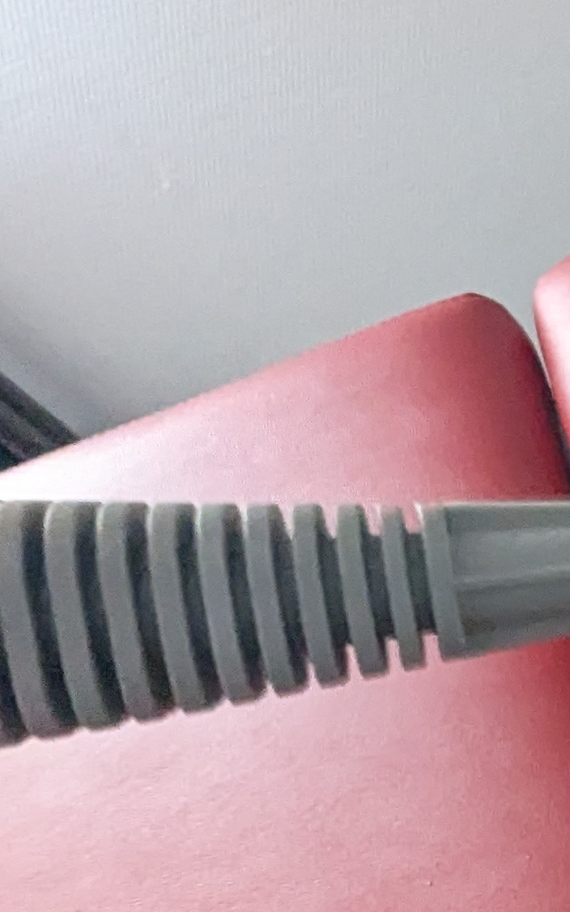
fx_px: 1242
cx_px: 1202
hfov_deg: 17.1
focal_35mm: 50
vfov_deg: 39.7
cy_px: 625
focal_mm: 1.95
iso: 460
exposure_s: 1/41.3
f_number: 2.2
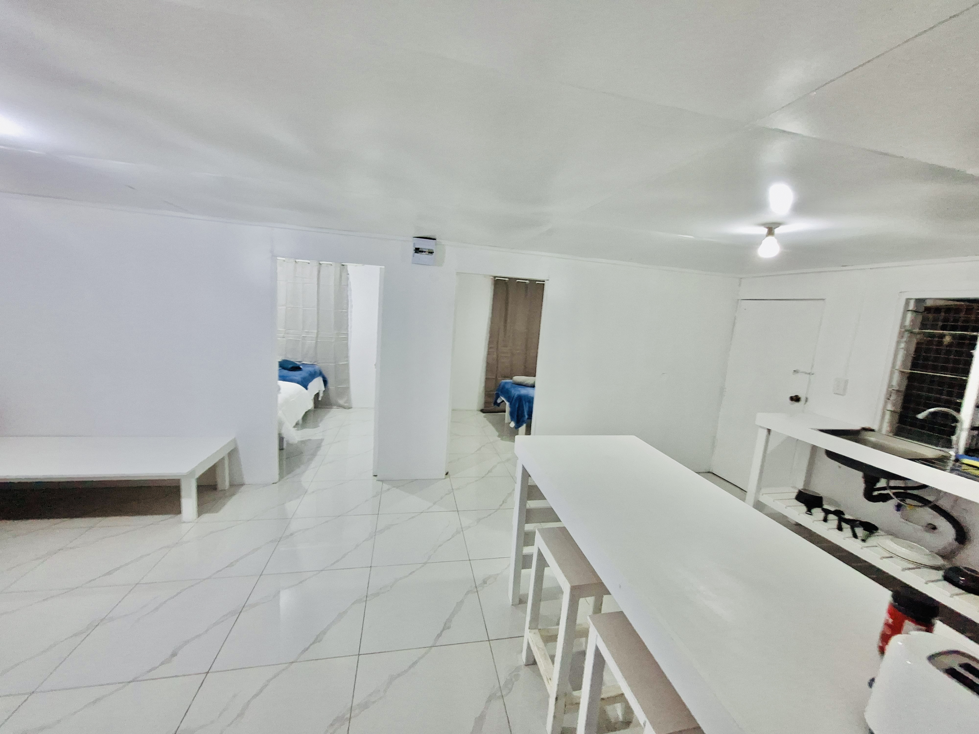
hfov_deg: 106.2
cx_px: 490
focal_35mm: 13
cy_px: 367
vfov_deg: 89.9
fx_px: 368
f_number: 2.2
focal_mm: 1.74
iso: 320
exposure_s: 1/25
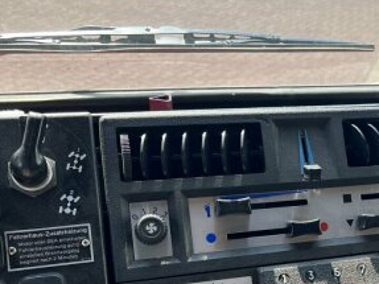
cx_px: 350
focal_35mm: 58
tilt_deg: -30.2
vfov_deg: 24.9
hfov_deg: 31.5
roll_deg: -5.8
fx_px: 635
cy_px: 219
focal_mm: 5.7
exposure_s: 1/733
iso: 50
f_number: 1.5
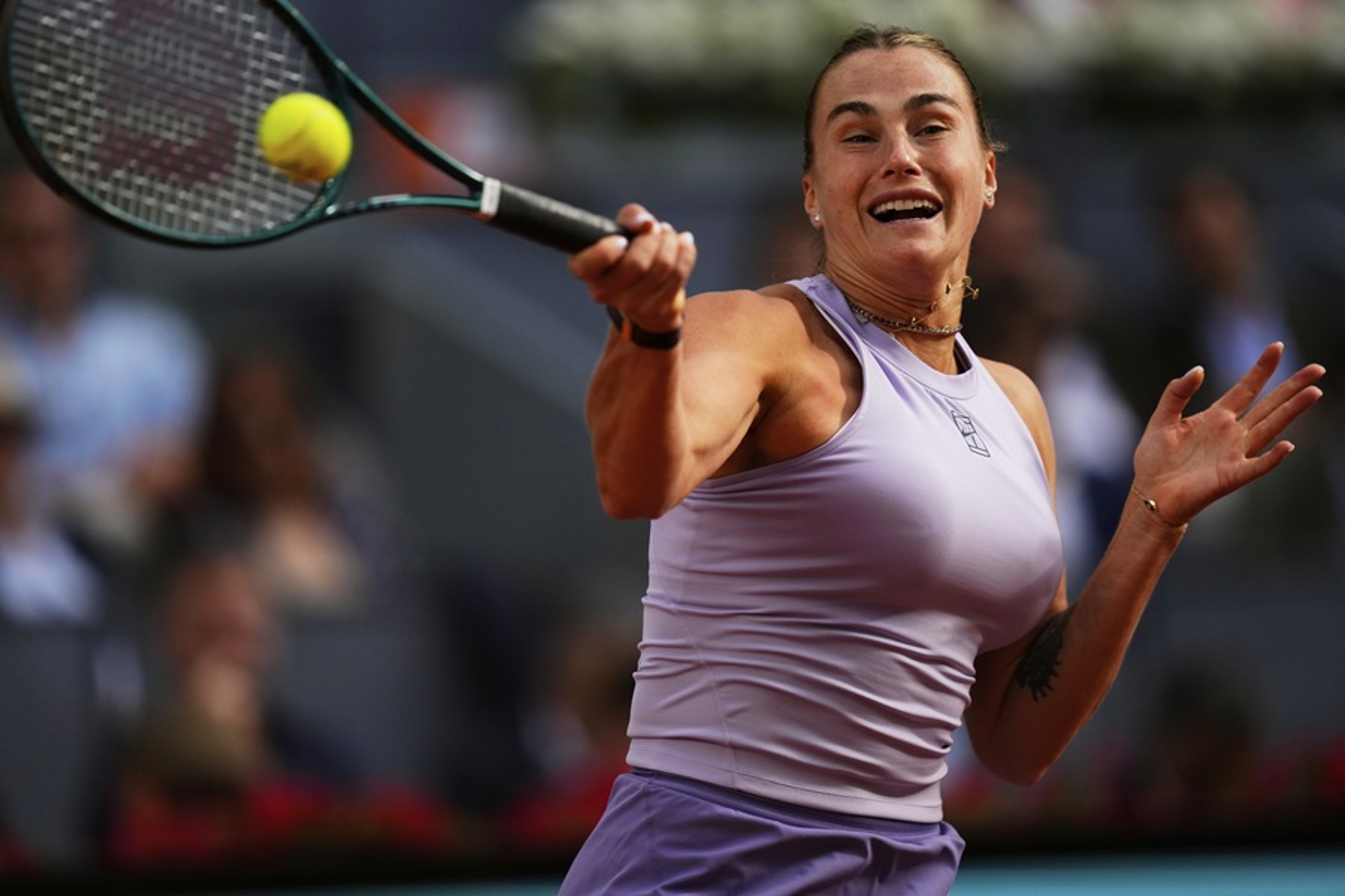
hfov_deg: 5.2
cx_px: 672
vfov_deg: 3.4
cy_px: 448
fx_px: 14943
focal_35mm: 400
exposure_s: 1/6400
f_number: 2.8
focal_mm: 400
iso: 800
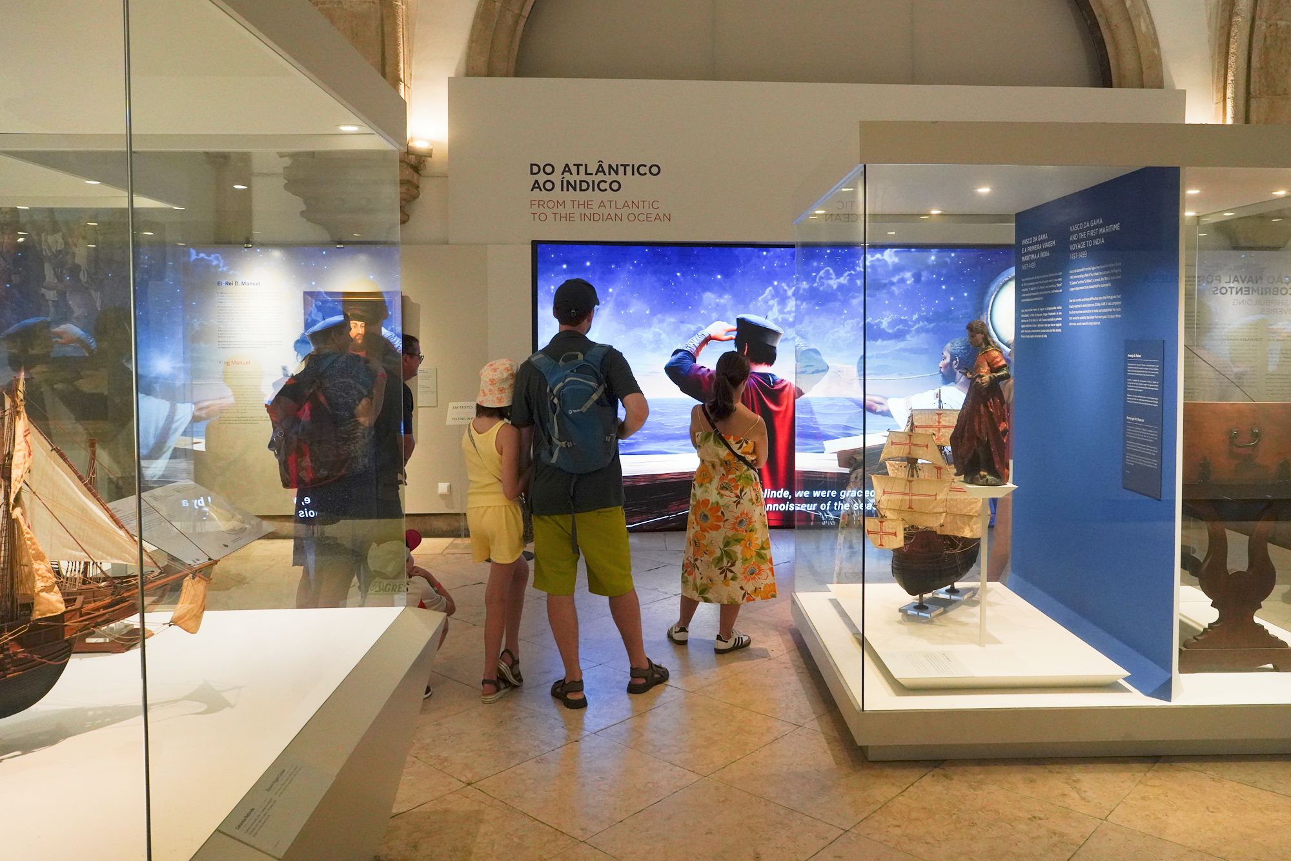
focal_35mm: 24
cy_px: 430
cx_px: 646
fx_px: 861
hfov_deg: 73.7
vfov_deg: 53.1
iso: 3200
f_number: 8
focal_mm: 24
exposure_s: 1/80
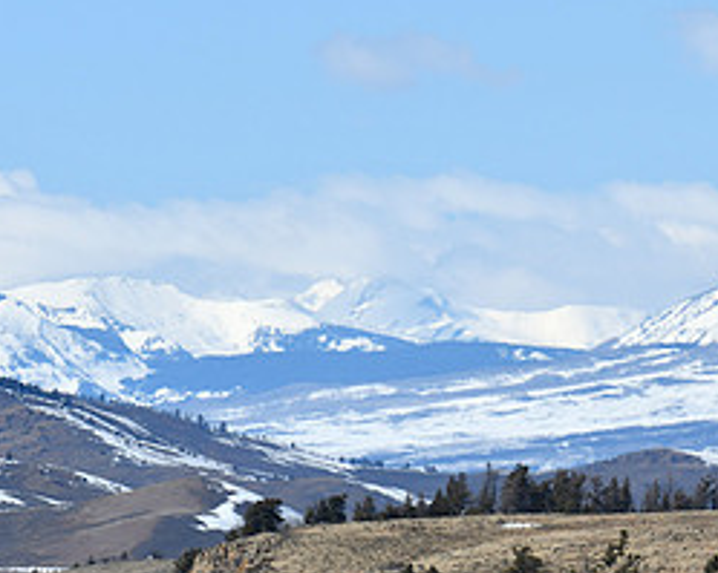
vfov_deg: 2.4
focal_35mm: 656
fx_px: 13935
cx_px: 623
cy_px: 436
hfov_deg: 3.0
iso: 100
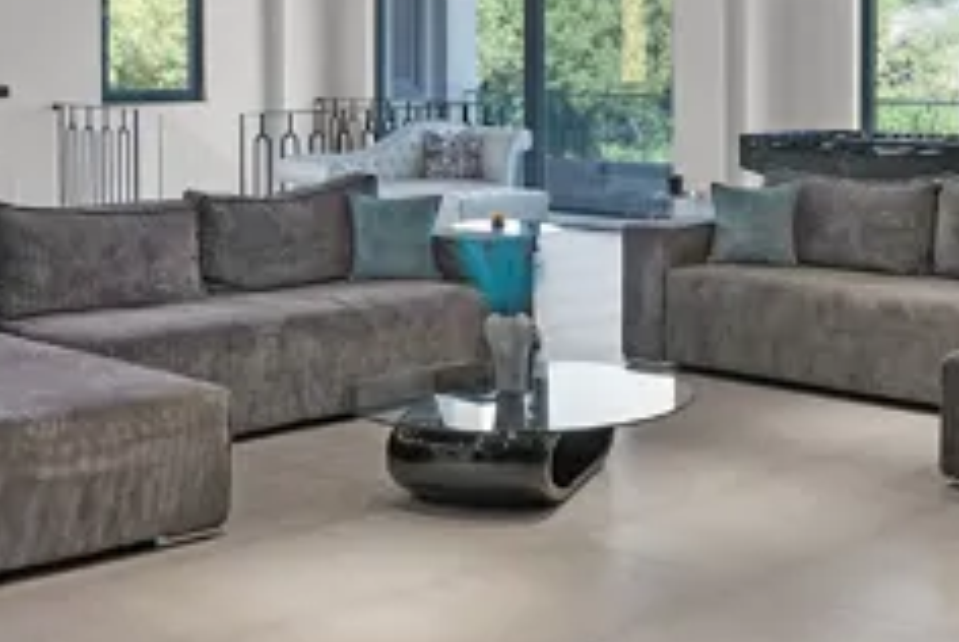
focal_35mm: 61
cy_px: 83
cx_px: 540
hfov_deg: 32.8
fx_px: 1627
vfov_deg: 21.9
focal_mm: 24
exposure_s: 1/2
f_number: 10
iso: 100
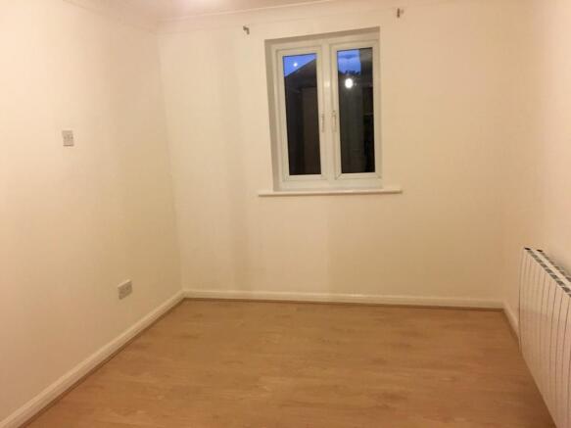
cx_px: 286
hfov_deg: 61.7
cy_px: 214
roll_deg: +2.4
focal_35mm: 29
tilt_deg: -9.1
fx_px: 478
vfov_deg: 48.2
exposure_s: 1/33
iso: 250
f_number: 2.2
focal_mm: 4.15
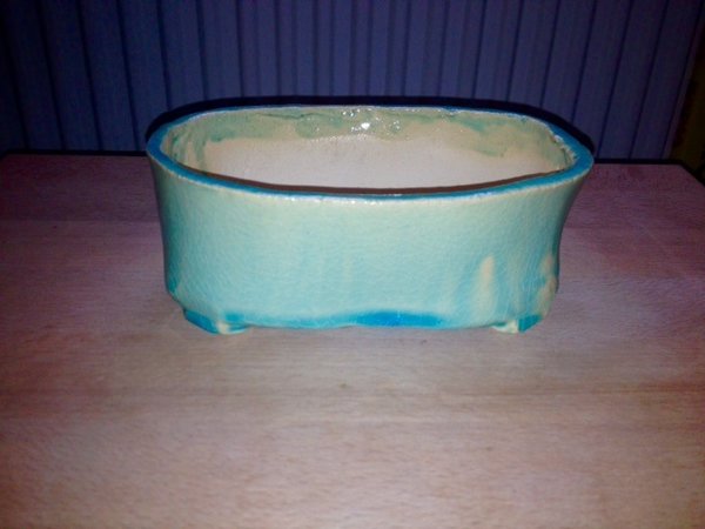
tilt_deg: -29.3
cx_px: 352
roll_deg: -1.7
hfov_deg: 52.6
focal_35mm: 35
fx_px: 713
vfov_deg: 40.7
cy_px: 264
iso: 50
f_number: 2.4
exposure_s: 1/88
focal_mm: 4.28
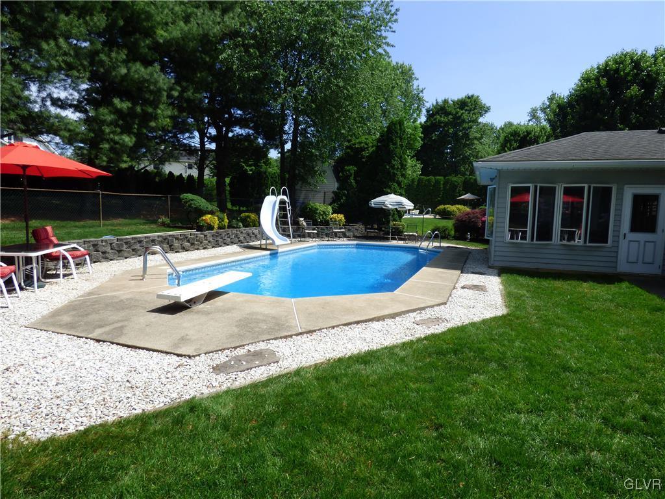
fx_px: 384
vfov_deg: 66.0
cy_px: 250
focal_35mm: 20
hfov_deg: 81.7
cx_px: 332
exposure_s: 1/1300
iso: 100
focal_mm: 3.58
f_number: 2.8
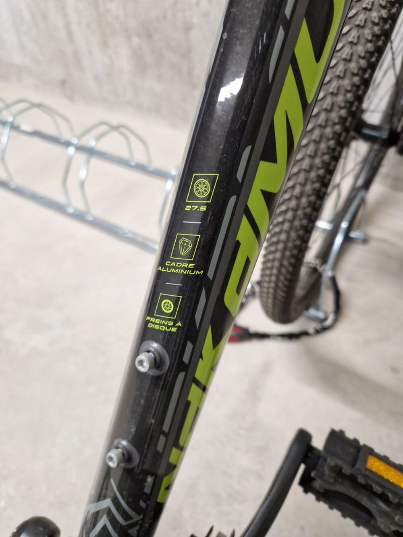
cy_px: 268
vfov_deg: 73.9
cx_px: 202
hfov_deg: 58.9
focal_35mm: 23
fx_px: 357
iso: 50
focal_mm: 5.4
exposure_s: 1/100
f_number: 1.8
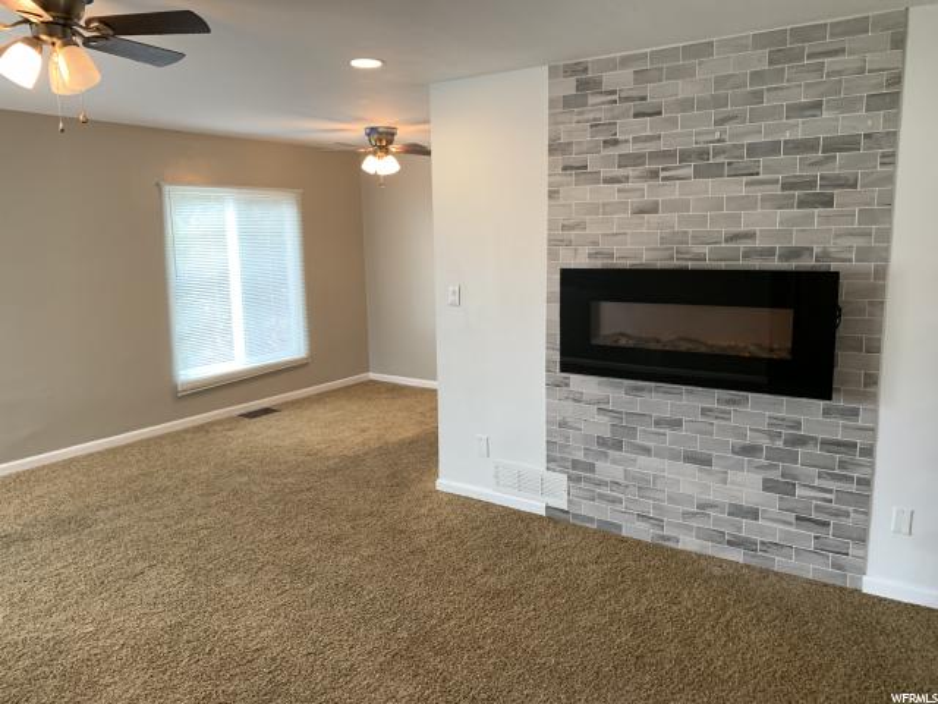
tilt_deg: -7.1
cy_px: 352
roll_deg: +0.4
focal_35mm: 26
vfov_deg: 53.1
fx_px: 705
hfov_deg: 67.3
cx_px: 469
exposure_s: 1/60
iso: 250
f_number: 1.8
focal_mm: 4.25
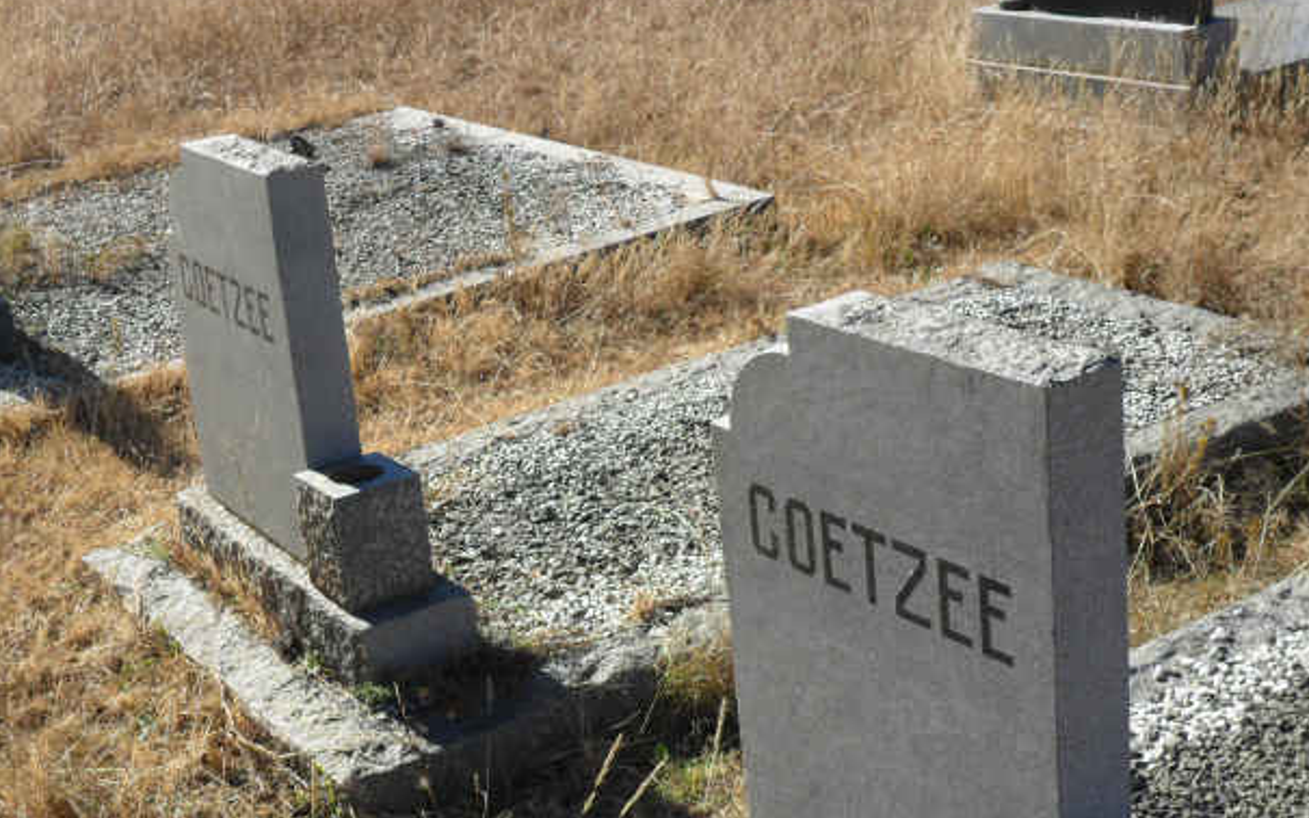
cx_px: 660
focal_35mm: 56
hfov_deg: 36.3
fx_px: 1998
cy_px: 488
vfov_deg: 23.1
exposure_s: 1/250
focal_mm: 9.3
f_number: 5
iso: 100
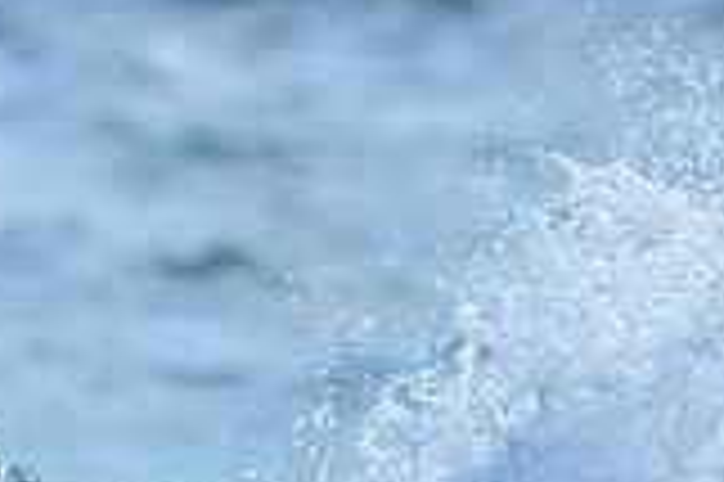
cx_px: 748
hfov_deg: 0.6
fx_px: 70738
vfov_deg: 0.4
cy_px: 547
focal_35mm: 3521
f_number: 6.3
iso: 250
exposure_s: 1/2000
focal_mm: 800
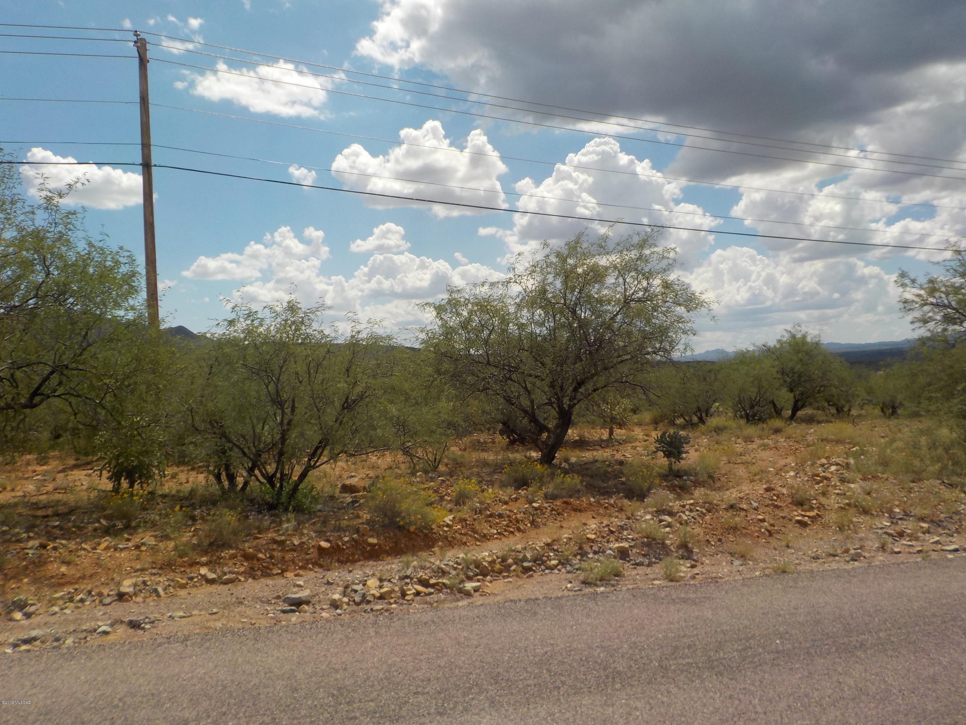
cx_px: 483
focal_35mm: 30
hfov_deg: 60.0
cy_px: 362
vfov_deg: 46.8
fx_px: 837
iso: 125
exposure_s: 1/640
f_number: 6.6
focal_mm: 4.1
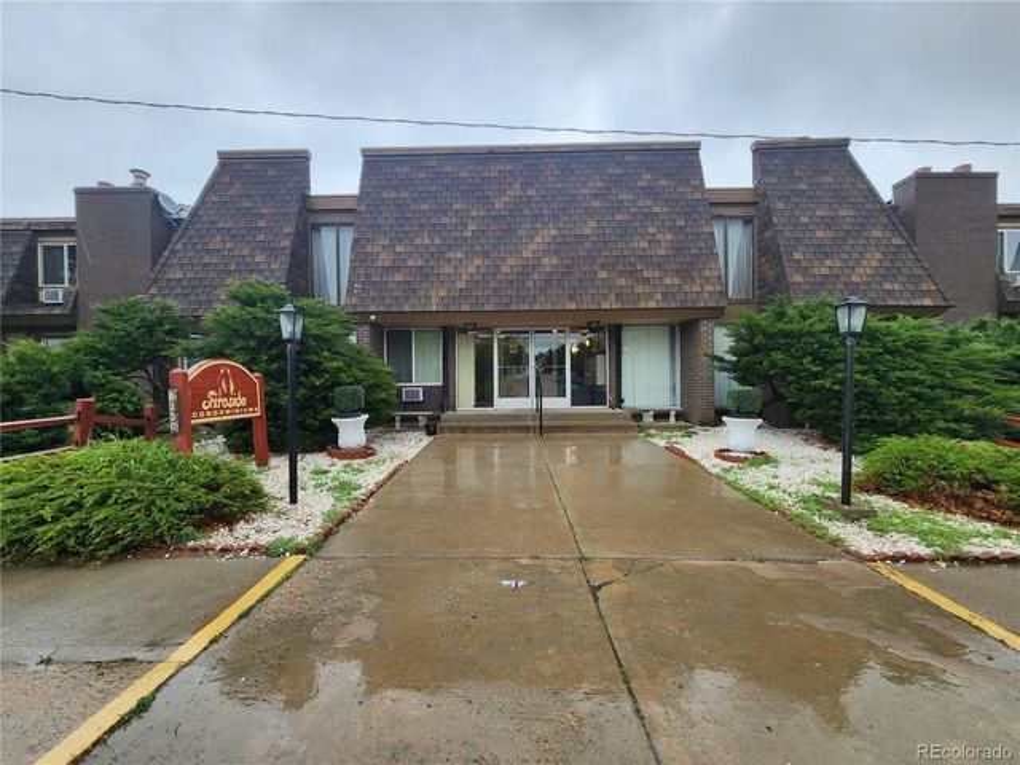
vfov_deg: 89.9
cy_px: 382
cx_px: 510
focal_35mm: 13
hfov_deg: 106.2
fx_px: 383
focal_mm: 2.2
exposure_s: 1/185
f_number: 2.2
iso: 50
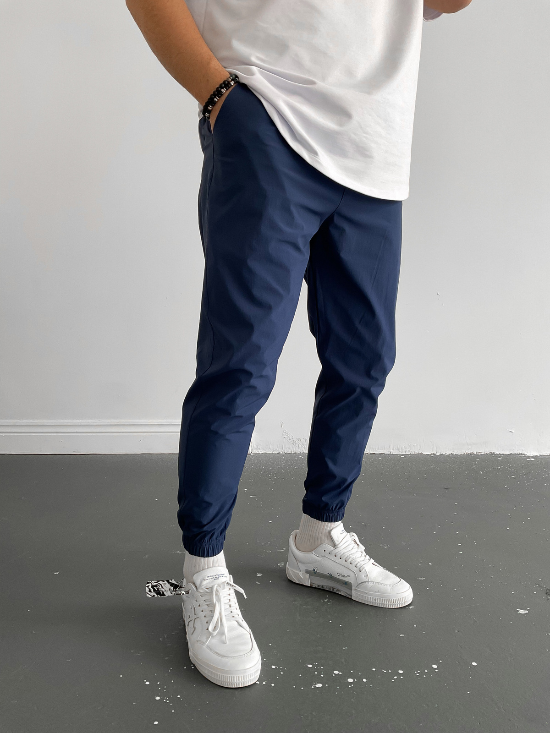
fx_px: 614
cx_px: 275
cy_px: 366
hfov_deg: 48.2
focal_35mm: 29
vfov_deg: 61.7
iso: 64
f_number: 1.8
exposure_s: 1/90
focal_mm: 3
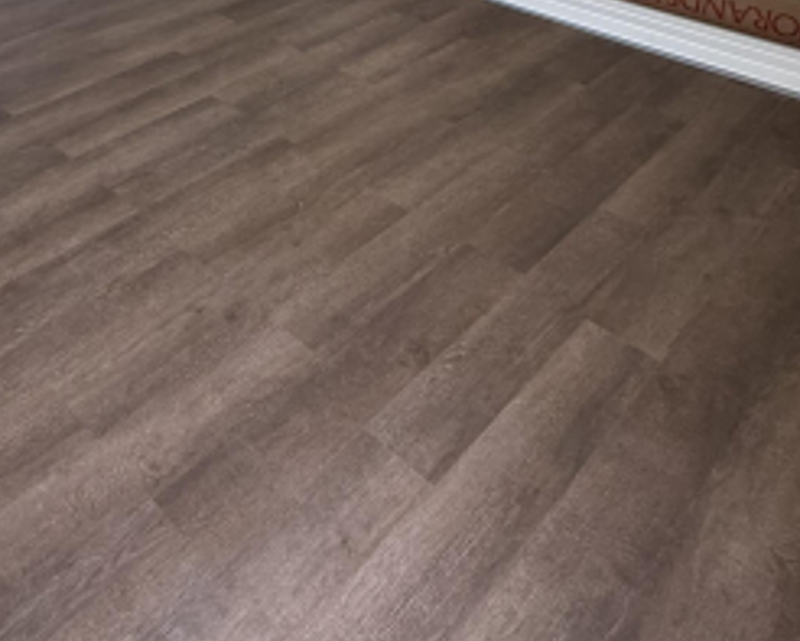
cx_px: 233
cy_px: -117
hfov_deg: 47.8
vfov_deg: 33.2
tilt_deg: -17.5
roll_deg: +0.6
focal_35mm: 37
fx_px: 876
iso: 320
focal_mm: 2.22
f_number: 2.2
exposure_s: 1/85
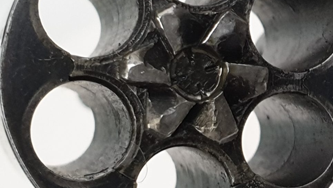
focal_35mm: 75
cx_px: 370
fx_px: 662
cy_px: 68
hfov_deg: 26.0
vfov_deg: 16.1
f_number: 2.4
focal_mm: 4.3
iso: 125
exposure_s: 1/50
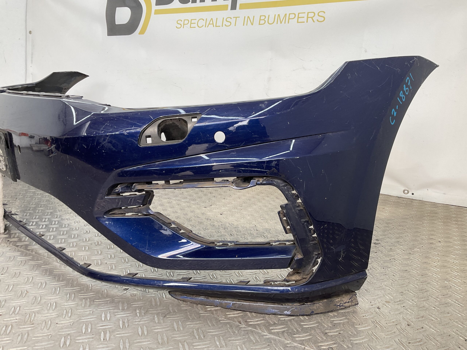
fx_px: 391
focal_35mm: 29
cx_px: 234
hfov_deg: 61.7
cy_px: 175
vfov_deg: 48.2
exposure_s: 1/120
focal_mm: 3
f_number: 1.8
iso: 20
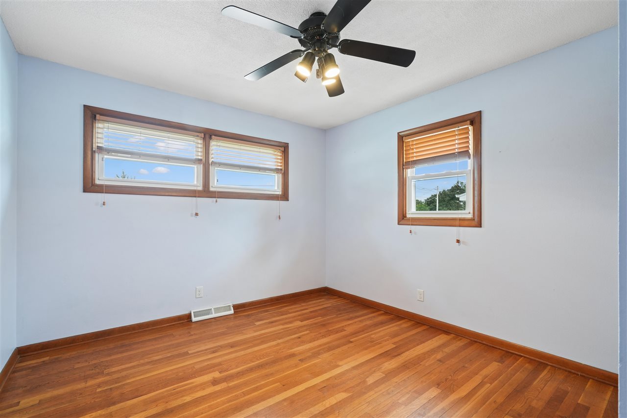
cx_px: 314
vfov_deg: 73.7
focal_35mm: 16
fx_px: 279
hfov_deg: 96.7
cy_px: 209
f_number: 10
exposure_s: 1/6
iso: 400
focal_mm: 16
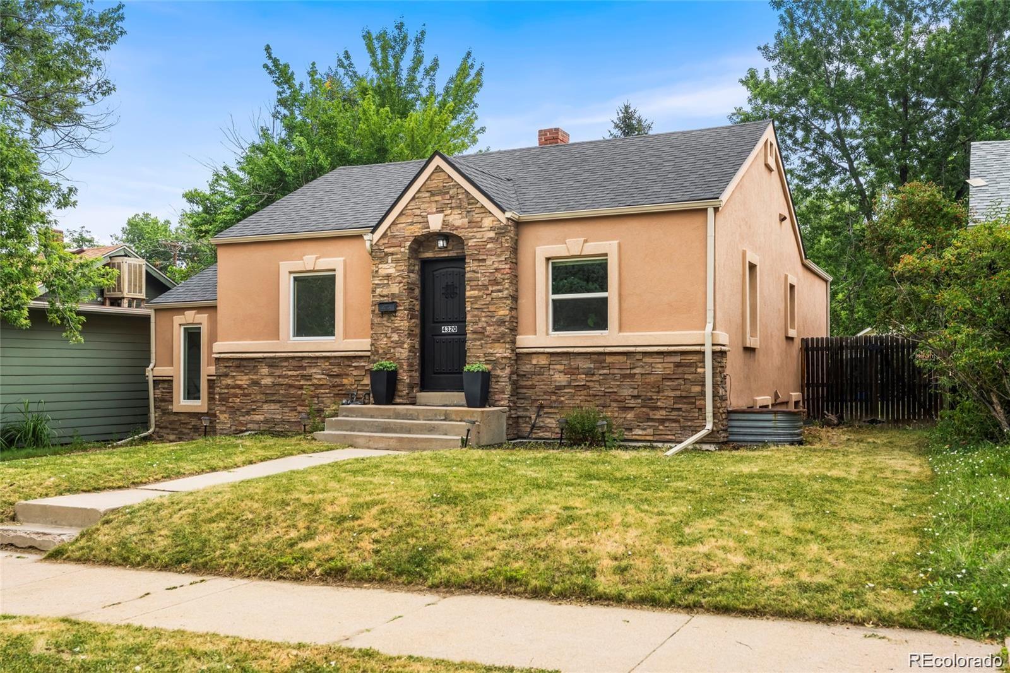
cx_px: 505
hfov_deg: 56.5
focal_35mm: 34
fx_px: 940
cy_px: 336
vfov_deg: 39.4
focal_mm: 33.5
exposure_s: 1/125
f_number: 7.1
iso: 500
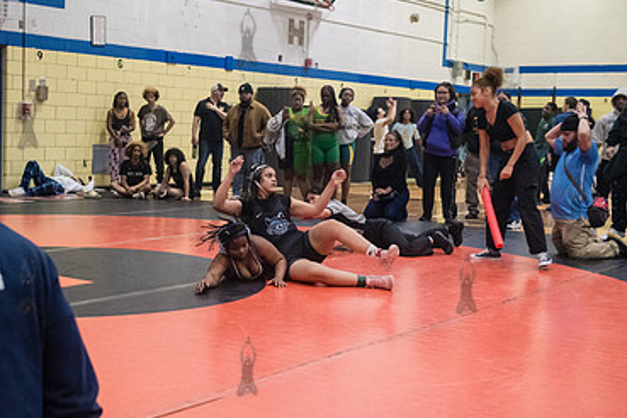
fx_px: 958
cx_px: 246
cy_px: 201
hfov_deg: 36.1
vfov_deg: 24.6
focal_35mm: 55
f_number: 4
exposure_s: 1/400
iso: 8000
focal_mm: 35
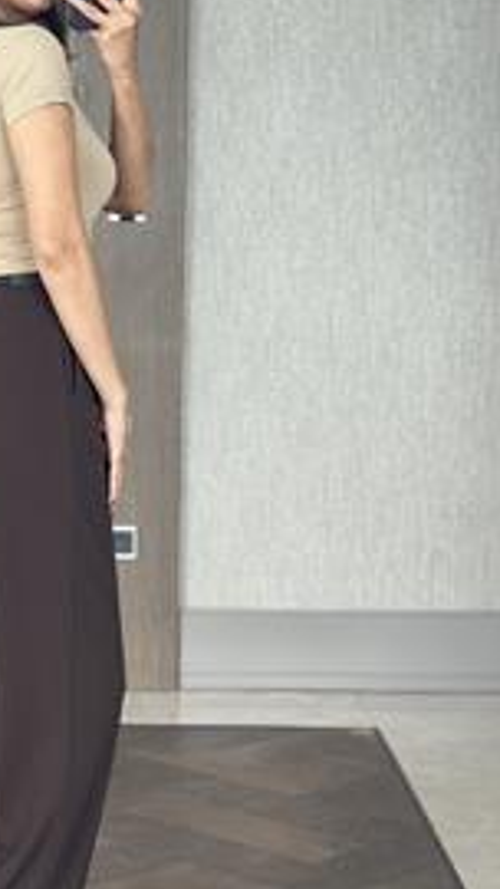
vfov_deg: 21.8
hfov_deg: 12.2
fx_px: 2308
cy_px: 412
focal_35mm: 98
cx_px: 0
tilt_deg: -17.9
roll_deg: -1.7
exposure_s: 1/75
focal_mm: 6.86
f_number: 1.78
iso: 125
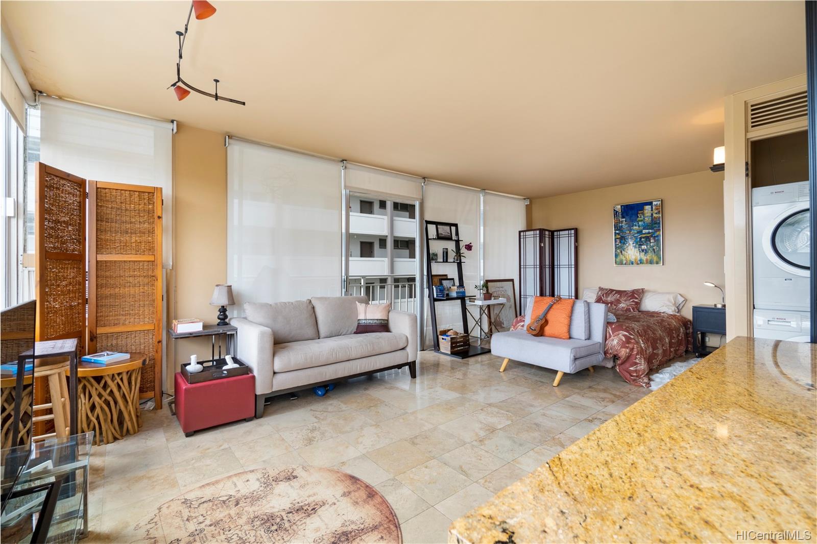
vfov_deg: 77.3
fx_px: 340
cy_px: 272
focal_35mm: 15
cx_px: 408
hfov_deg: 100.4
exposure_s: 1/20
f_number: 9
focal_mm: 10
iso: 200
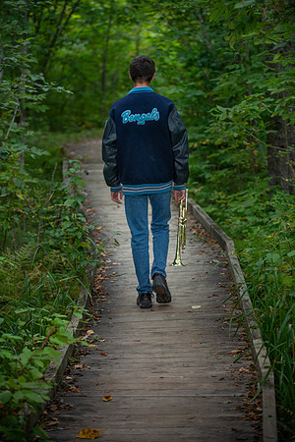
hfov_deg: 11.4
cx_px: 148
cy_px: 221
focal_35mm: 120
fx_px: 1475
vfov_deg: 17.1
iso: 100
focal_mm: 120
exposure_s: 1/160
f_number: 3.5
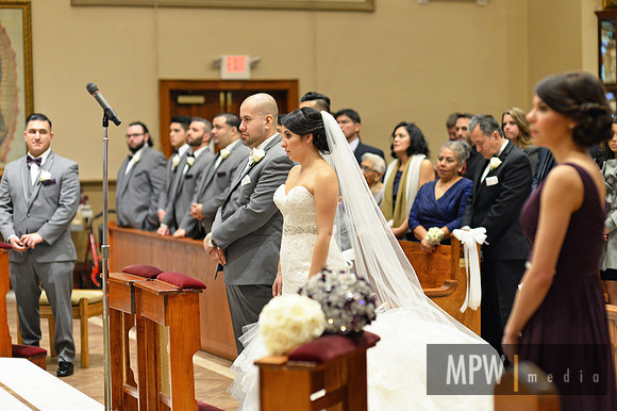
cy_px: 206
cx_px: 308
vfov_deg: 16.1
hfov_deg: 23.9
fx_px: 1456
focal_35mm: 85
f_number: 2.5
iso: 3200
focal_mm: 85
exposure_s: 1/320
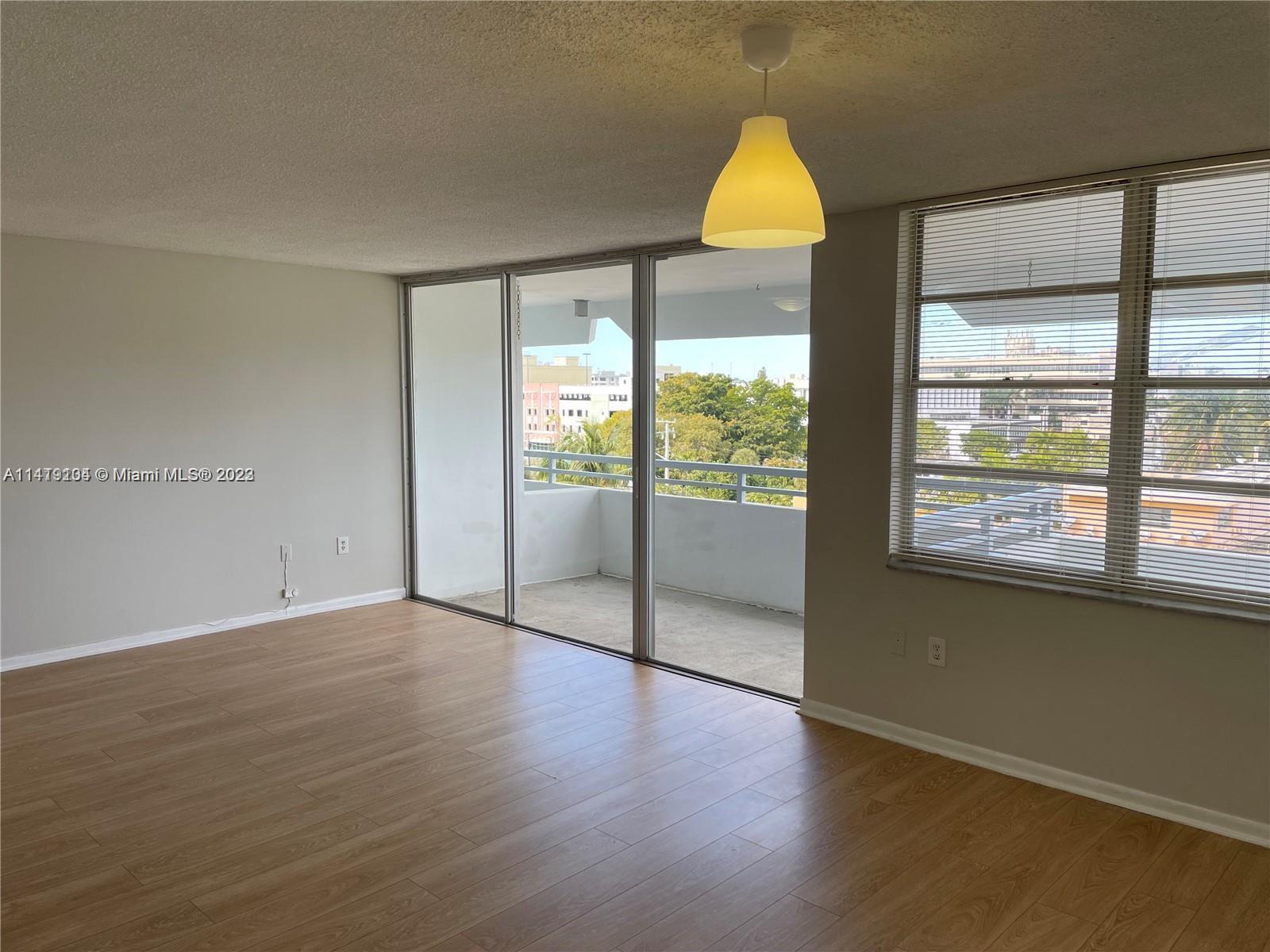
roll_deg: +0.1
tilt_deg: -3.6
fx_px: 954
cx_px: 635
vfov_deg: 53.1
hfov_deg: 67.3
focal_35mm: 26
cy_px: 476
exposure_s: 1/353
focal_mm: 4.2
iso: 32
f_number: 1.6
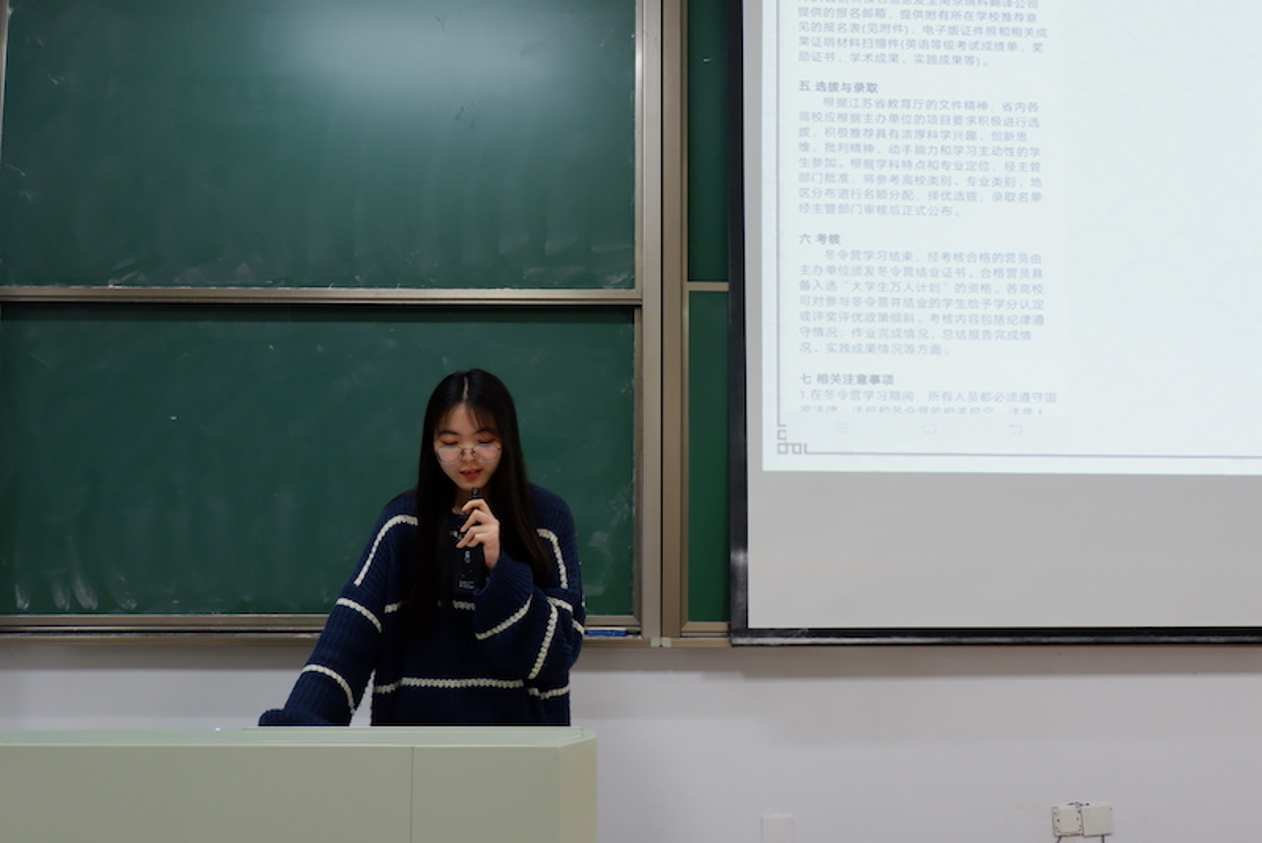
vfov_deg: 45.0
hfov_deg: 63.6
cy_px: 422
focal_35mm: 29
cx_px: 631
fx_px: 1017
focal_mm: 19.2
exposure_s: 1/40
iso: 800
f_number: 3.8
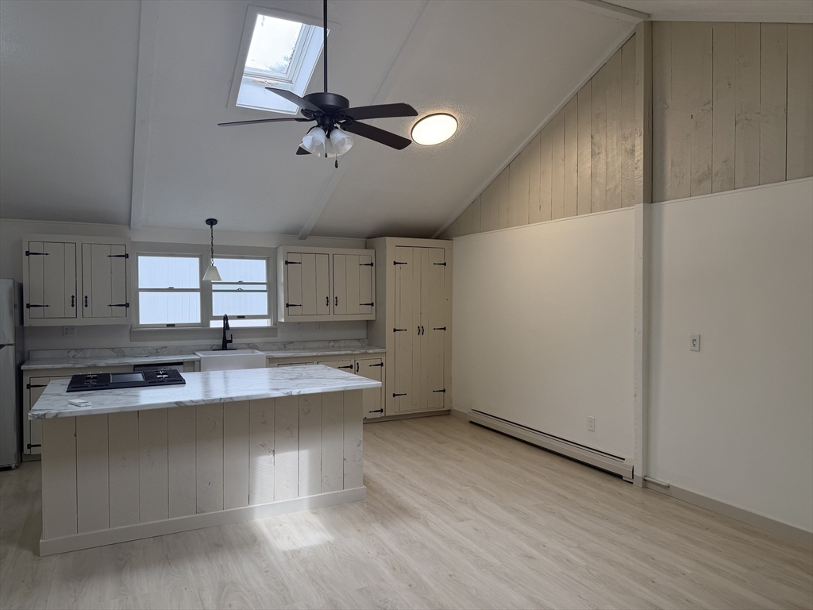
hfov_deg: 71.6
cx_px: 406
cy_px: 305
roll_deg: +0.1
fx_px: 564
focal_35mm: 24
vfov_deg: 56.8
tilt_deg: -0.8
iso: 80
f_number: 1.78
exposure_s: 1/169
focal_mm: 6.76
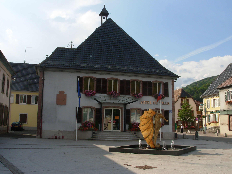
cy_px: 87
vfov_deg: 37.7
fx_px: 255
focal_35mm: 38
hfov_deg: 49.0
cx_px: 116
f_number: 4.9
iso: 50
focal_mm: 6.3
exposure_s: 1/430
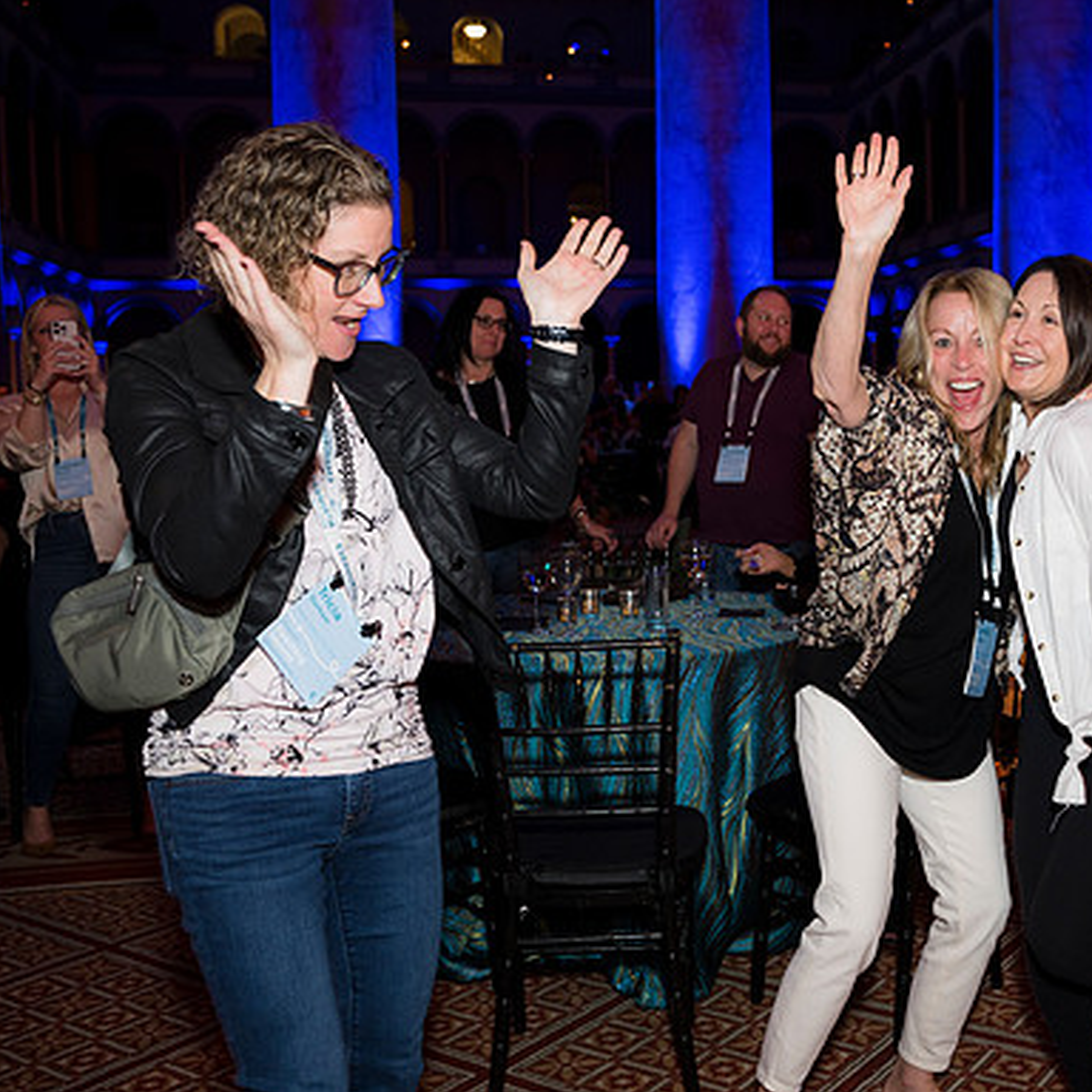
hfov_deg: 42.9
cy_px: 545
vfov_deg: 43.9
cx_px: 774
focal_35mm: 38
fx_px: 1356
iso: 800
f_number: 4
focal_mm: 28
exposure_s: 1/100
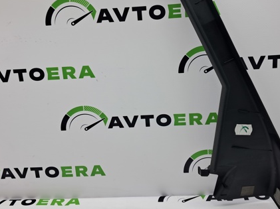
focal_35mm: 41
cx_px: 146
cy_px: 81
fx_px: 331
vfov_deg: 34.9
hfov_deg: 45.8
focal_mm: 4
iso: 50
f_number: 1.8
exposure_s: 1/60
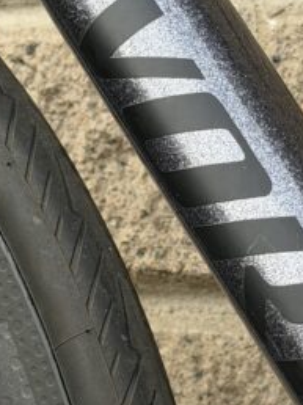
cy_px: 221
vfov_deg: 13.3
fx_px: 1742
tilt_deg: -2.0
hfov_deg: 9.9
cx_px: 228
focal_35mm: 149
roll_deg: +0.4
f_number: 1.78
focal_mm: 6.76
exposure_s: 1/484
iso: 64
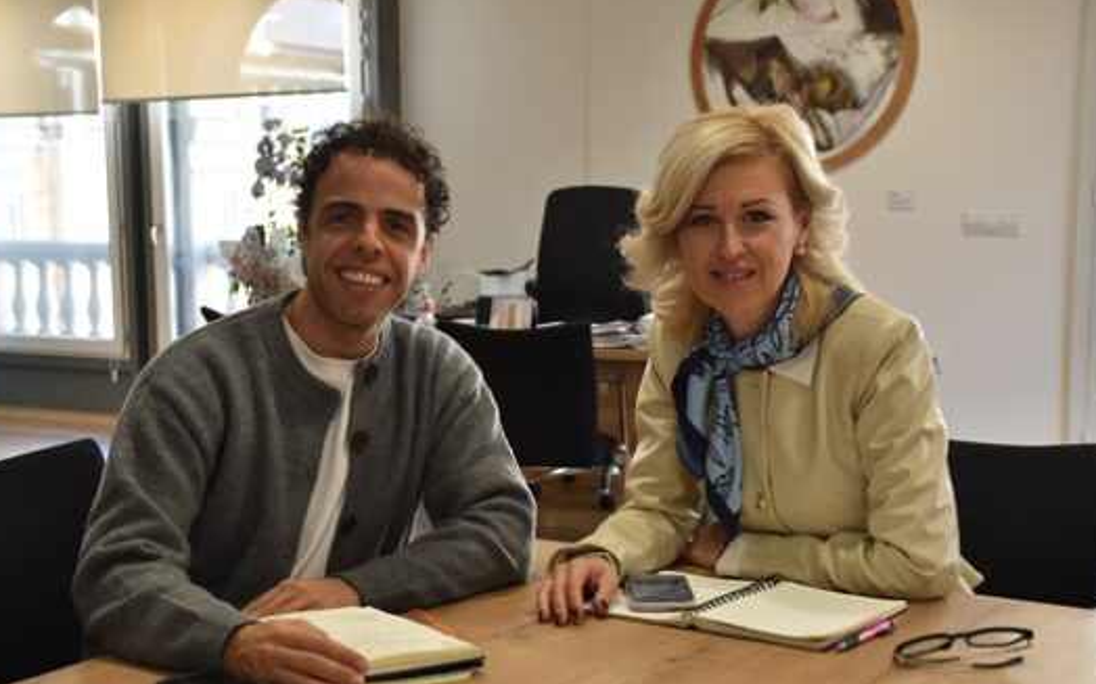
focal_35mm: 56
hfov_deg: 36.3
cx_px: 508
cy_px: 402
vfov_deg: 23.1
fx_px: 1672
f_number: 5
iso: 400
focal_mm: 30
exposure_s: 1/100
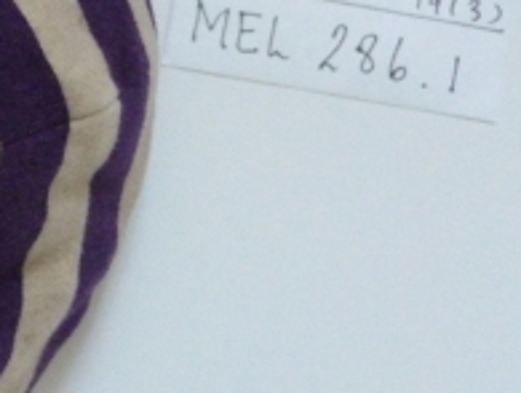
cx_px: -176
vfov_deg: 17.2
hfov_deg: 20.5
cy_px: 123
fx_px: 1297
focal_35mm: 86
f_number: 3.3
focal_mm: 5
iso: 800
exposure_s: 1/25
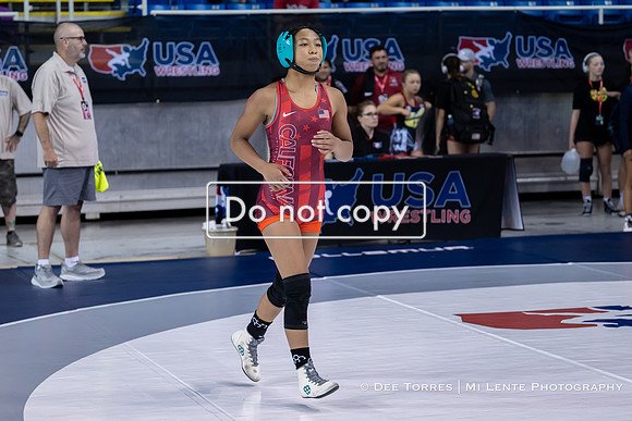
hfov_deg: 21.3
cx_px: 266
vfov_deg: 14.3
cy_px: 185
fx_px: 1678
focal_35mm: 96
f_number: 2.8
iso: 2000
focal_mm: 70
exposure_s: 1/800
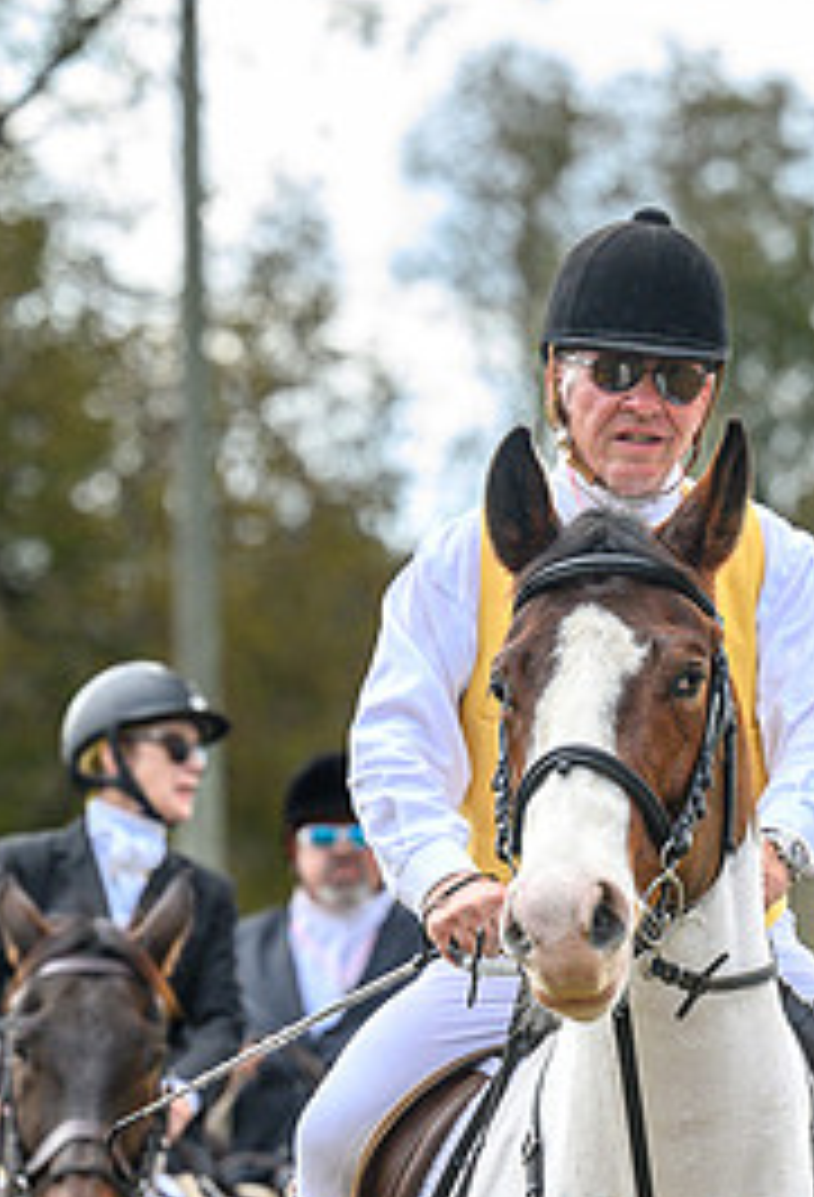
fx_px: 10534
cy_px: 837
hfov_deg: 4.4
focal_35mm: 315
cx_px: 489
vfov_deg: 6.5
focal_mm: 125
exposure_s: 1/1000
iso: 640
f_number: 3.5
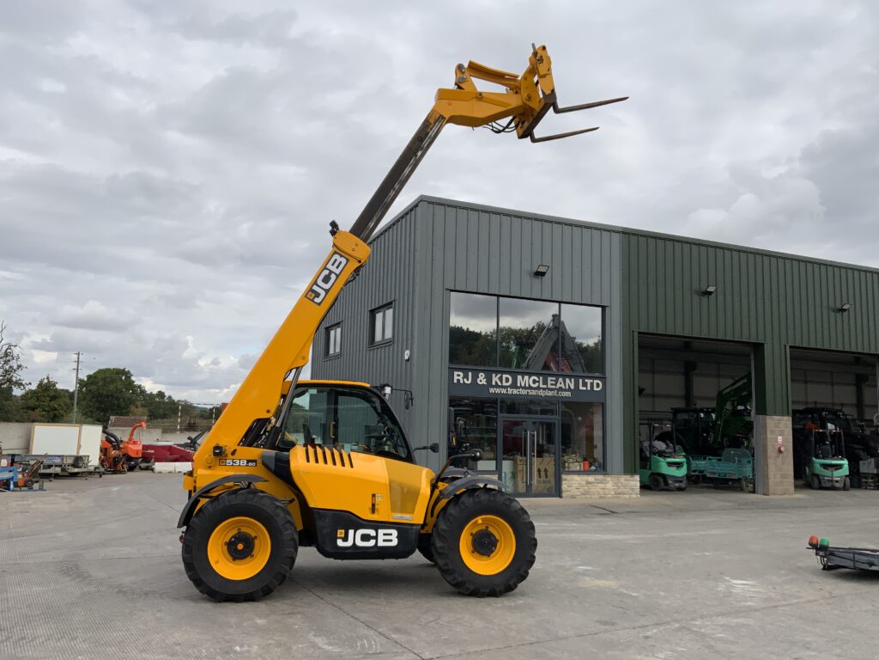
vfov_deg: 48.2
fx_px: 736
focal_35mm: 29
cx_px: 440
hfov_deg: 61.7
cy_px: 330
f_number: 1.8
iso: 16
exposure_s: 1/2667
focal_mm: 3
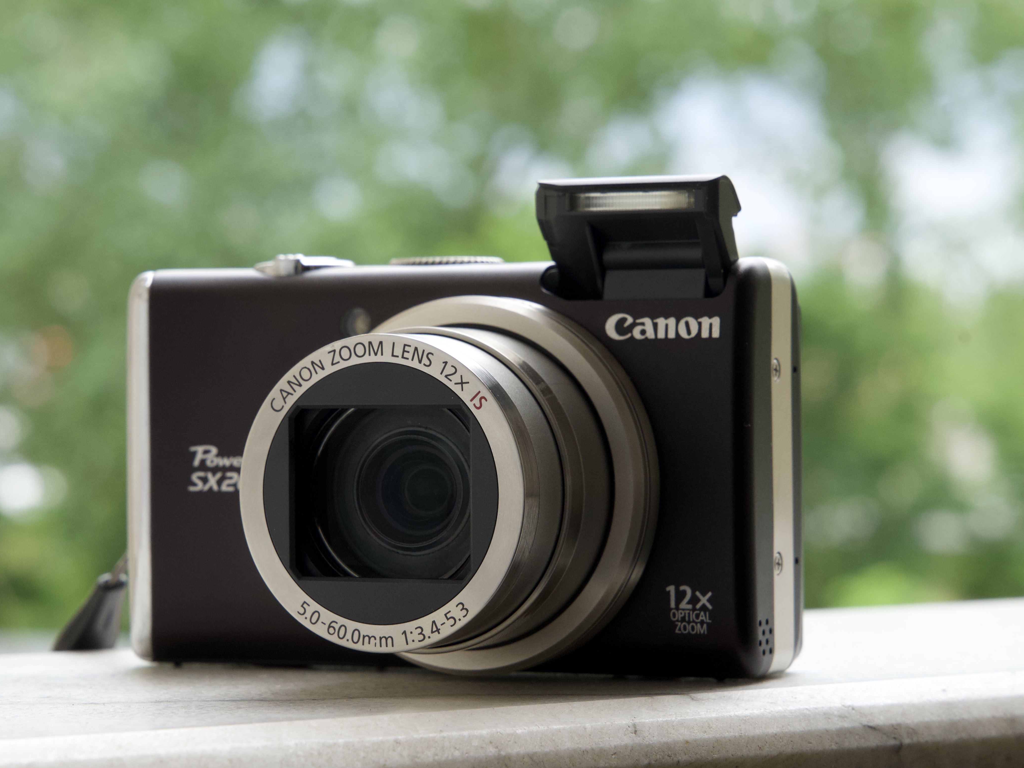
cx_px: 448
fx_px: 3372
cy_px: 385
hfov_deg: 17.3
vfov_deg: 13.0
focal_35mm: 114
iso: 1250
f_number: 11
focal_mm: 70
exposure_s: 1/160
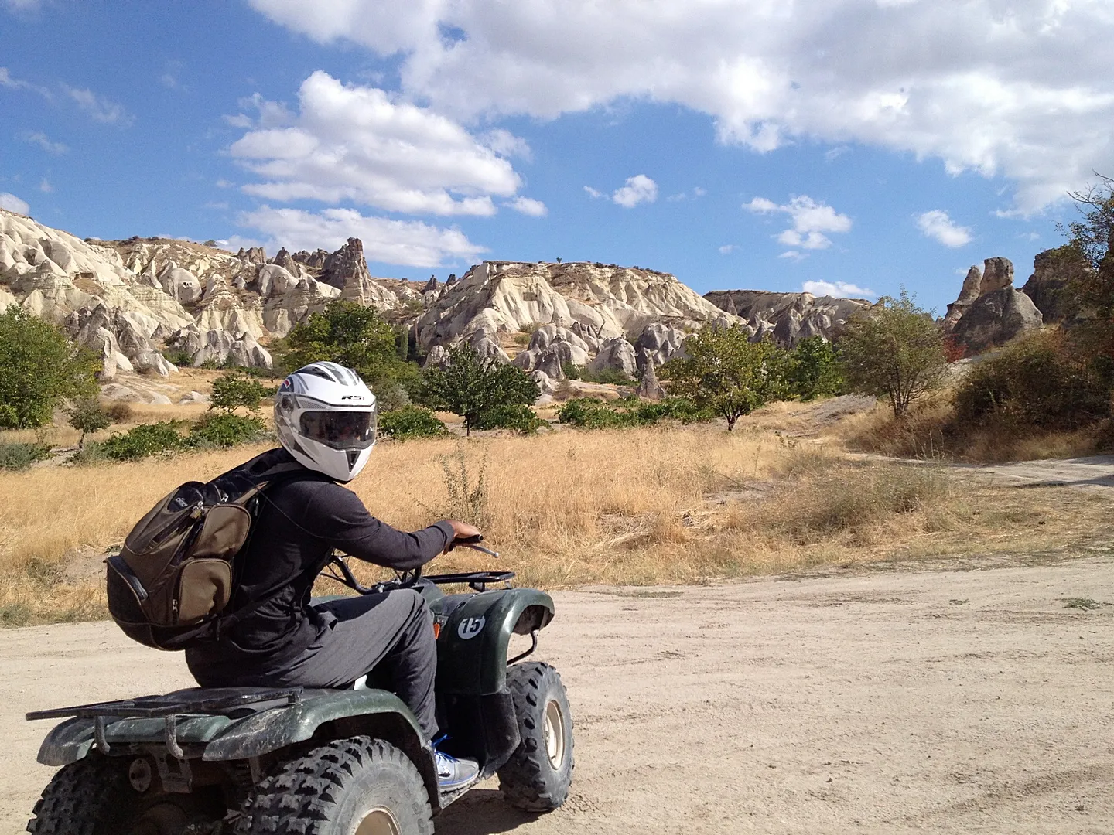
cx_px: 557
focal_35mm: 35
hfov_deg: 52.6
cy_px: 418
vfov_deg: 40.7
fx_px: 1126
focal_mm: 4.28
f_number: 2.4
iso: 50
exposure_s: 1/2208
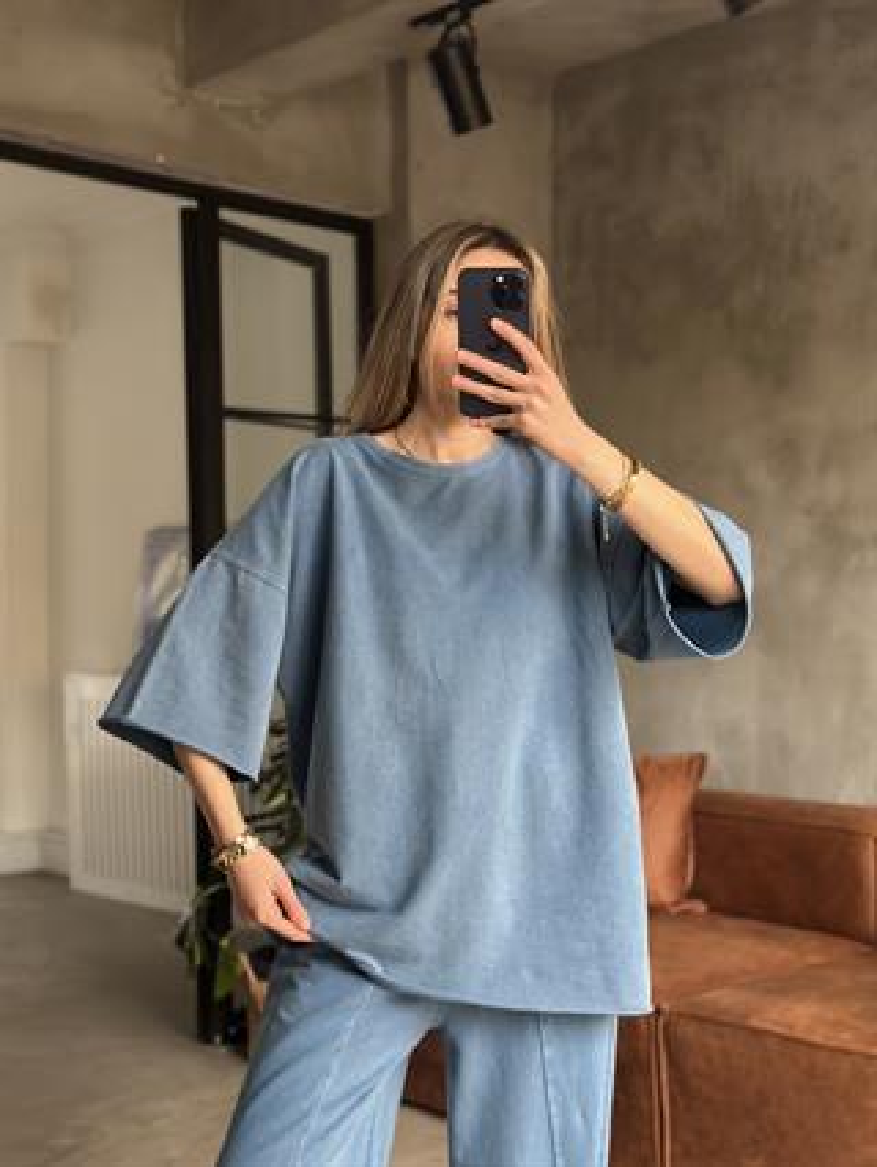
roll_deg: +0.8
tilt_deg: -20.5
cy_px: 584
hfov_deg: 30.3
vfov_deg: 39.6
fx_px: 1620
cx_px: 438
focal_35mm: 48
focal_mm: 6.86
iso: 400
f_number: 1.78
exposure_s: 1/46
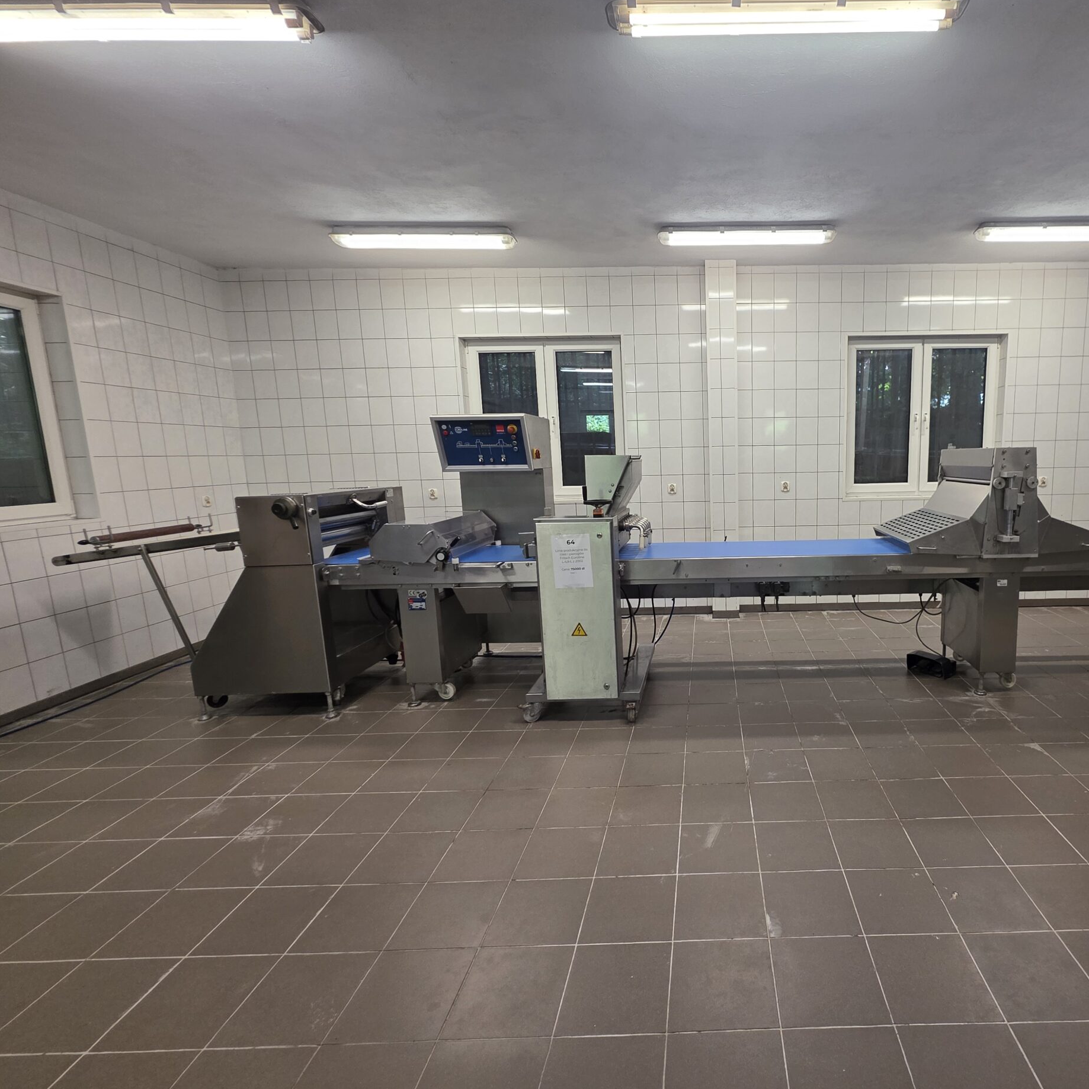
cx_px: 710
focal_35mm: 16
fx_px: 569
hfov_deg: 84.9
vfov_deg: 87.4
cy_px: 543
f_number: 1.9
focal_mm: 2.2
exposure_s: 1/100
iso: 125
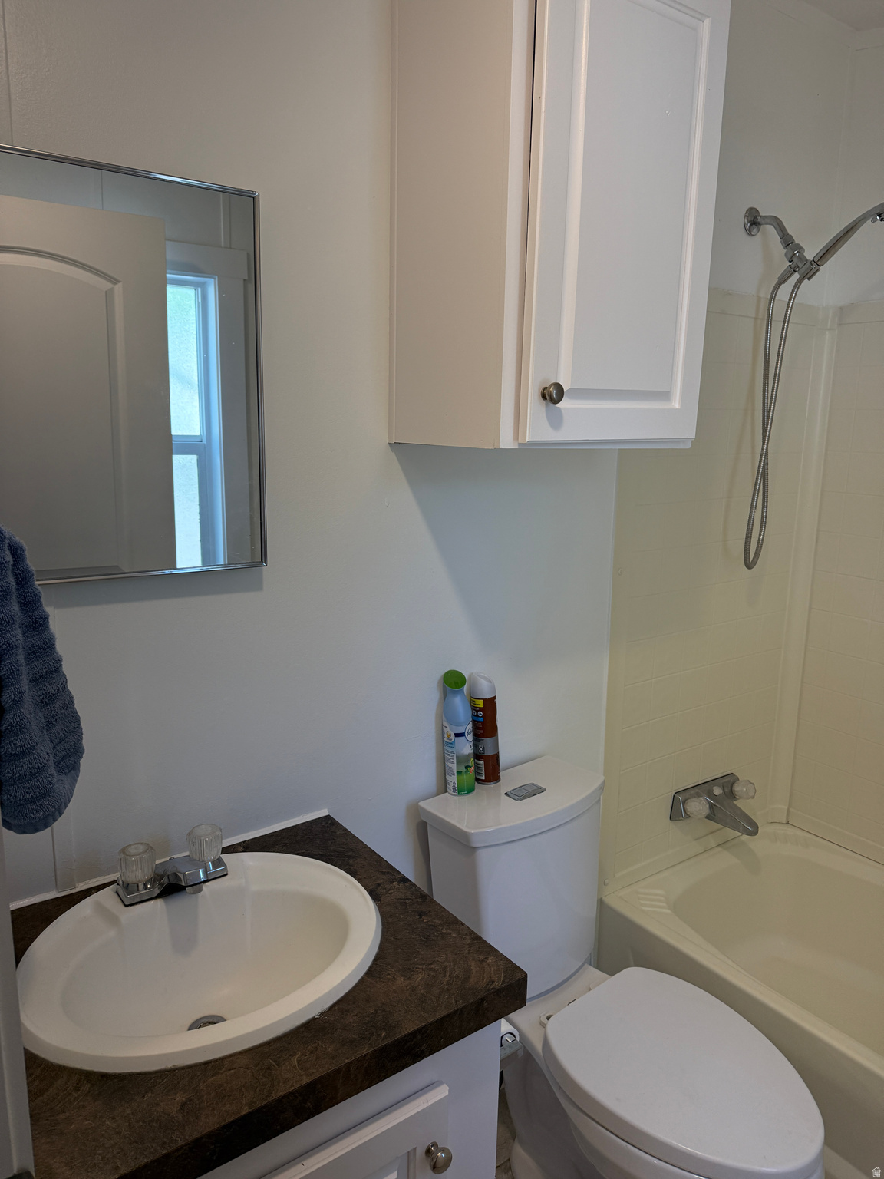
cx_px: 442
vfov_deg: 71.6
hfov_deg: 56.8
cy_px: 590
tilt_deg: -10.3
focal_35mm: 24
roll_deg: -1.4
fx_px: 817
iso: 125
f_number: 1.78
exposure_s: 1/232
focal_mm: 6.76
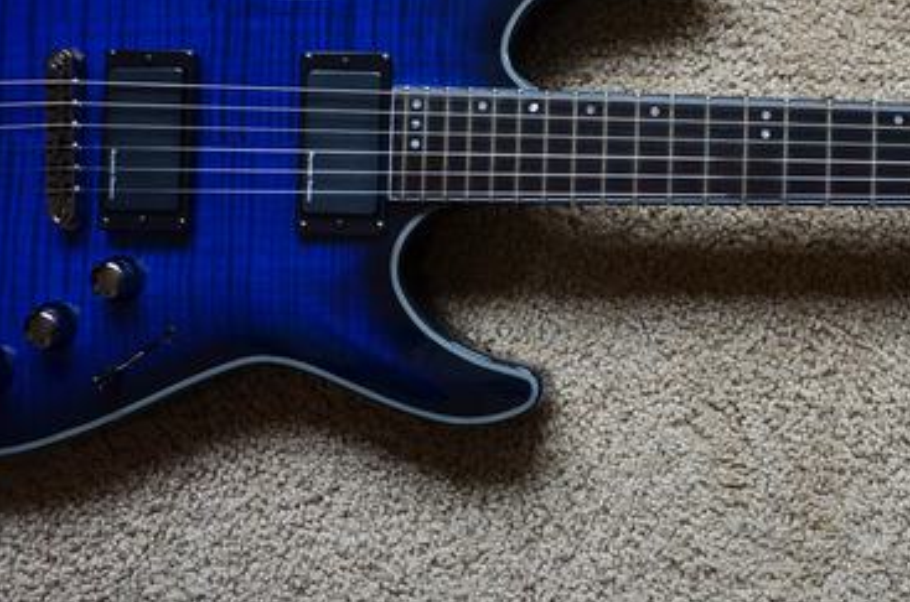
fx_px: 1539
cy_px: 198
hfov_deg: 31.8
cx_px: 766
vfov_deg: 22.1
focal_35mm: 61
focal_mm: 18.5
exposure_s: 1/40
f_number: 4
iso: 500
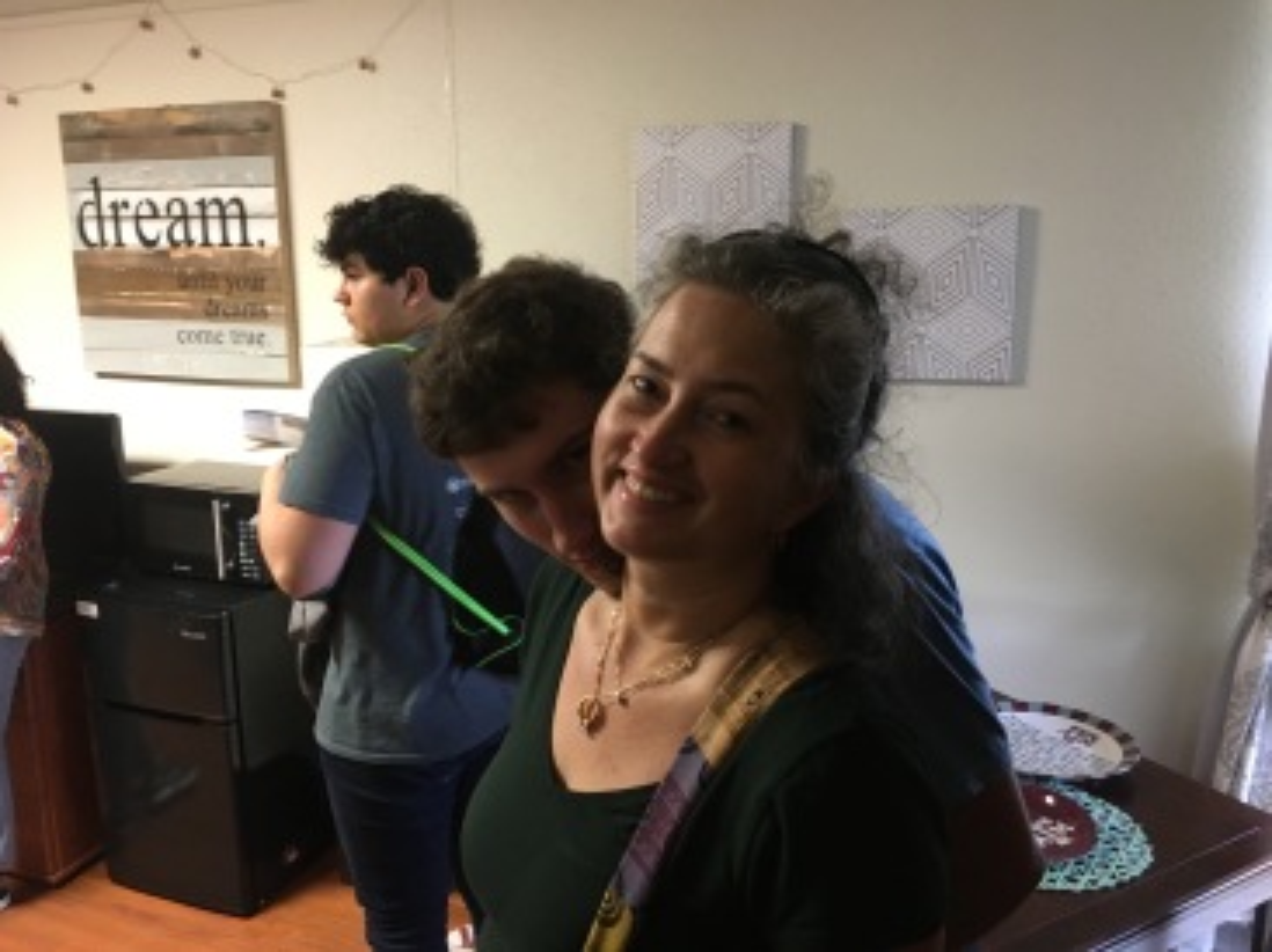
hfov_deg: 61.7
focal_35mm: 29
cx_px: 636
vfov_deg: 48.2
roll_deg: +0.8
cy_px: 476
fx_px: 1065
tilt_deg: -11.3
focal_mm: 4.15
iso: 200
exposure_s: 1/17
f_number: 2.2
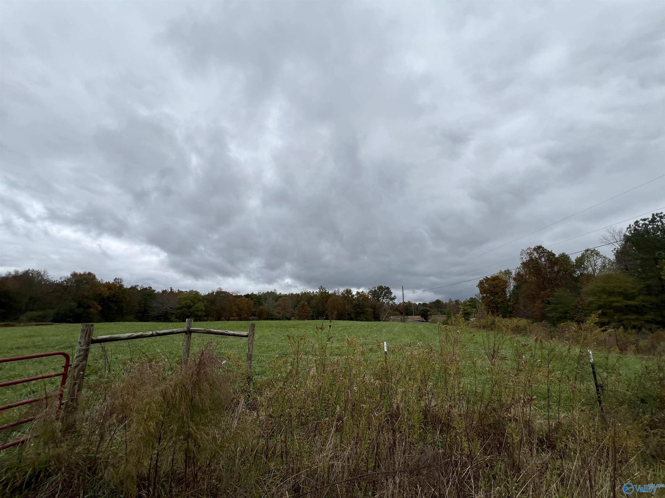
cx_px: 332
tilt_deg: +16.1
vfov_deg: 89.9
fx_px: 250
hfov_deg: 106.2
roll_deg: +0.8
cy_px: 249
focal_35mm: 13
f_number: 1.8
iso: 32
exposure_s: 1/1085
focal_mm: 1.57
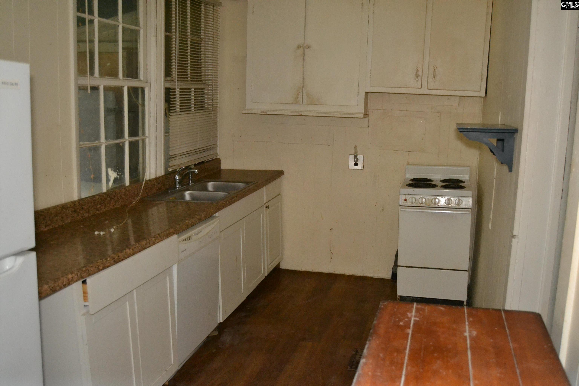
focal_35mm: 30
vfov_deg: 43.6
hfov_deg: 61.9
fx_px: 482
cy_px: 193
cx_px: 290
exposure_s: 1/60
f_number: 3.5
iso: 3200
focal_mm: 20
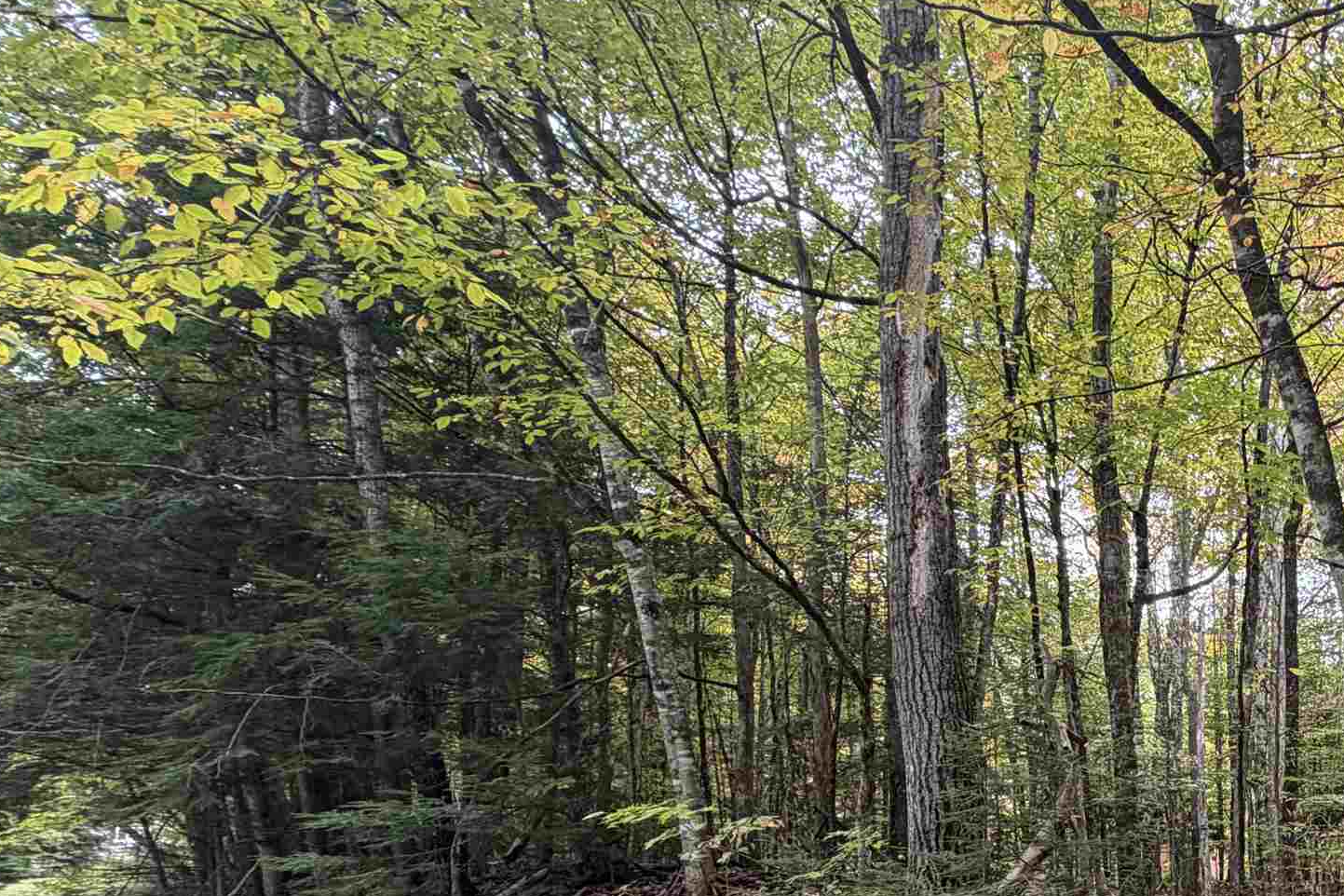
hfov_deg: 48.0
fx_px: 1157
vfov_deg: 39.2
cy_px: 812
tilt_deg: +5.6
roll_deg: +2.4
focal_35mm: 31
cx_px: 1387
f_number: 2.2
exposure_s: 1/121
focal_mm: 2.22
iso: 160
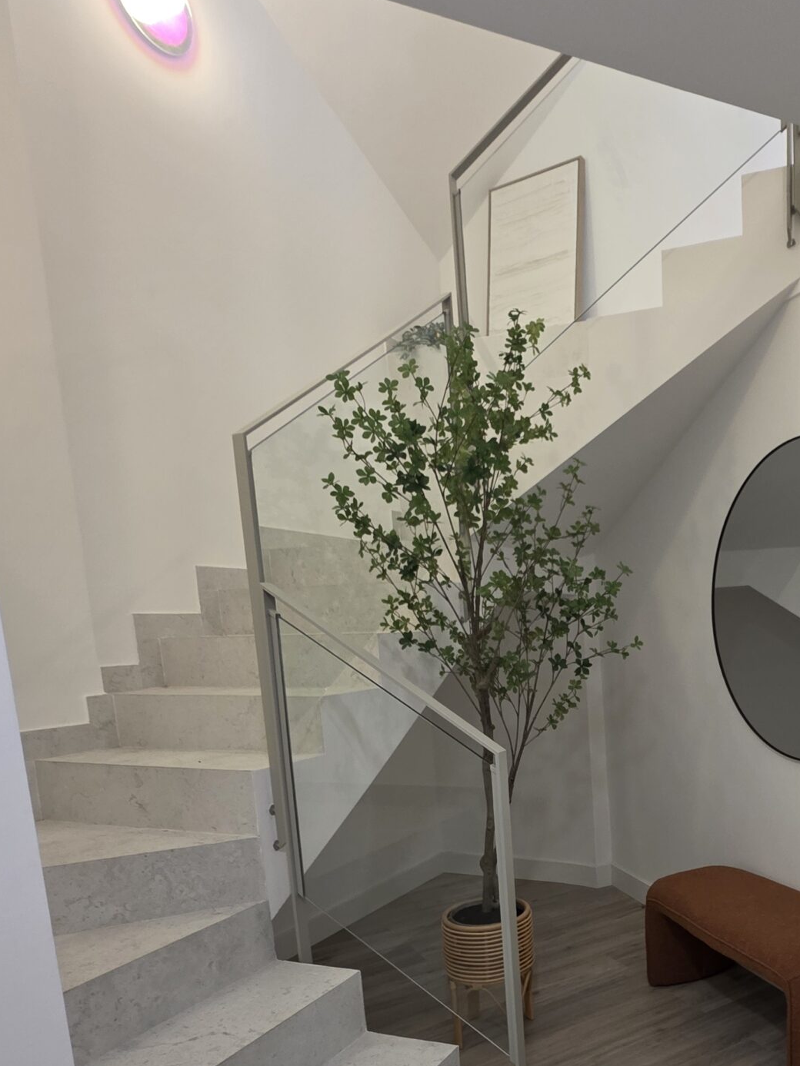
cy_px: 732
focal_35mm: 24
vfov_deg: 69.0
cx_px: 648
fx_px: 740
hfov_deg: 52.8
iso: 160
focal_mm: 2.2
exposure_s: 1/50
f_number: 1.9
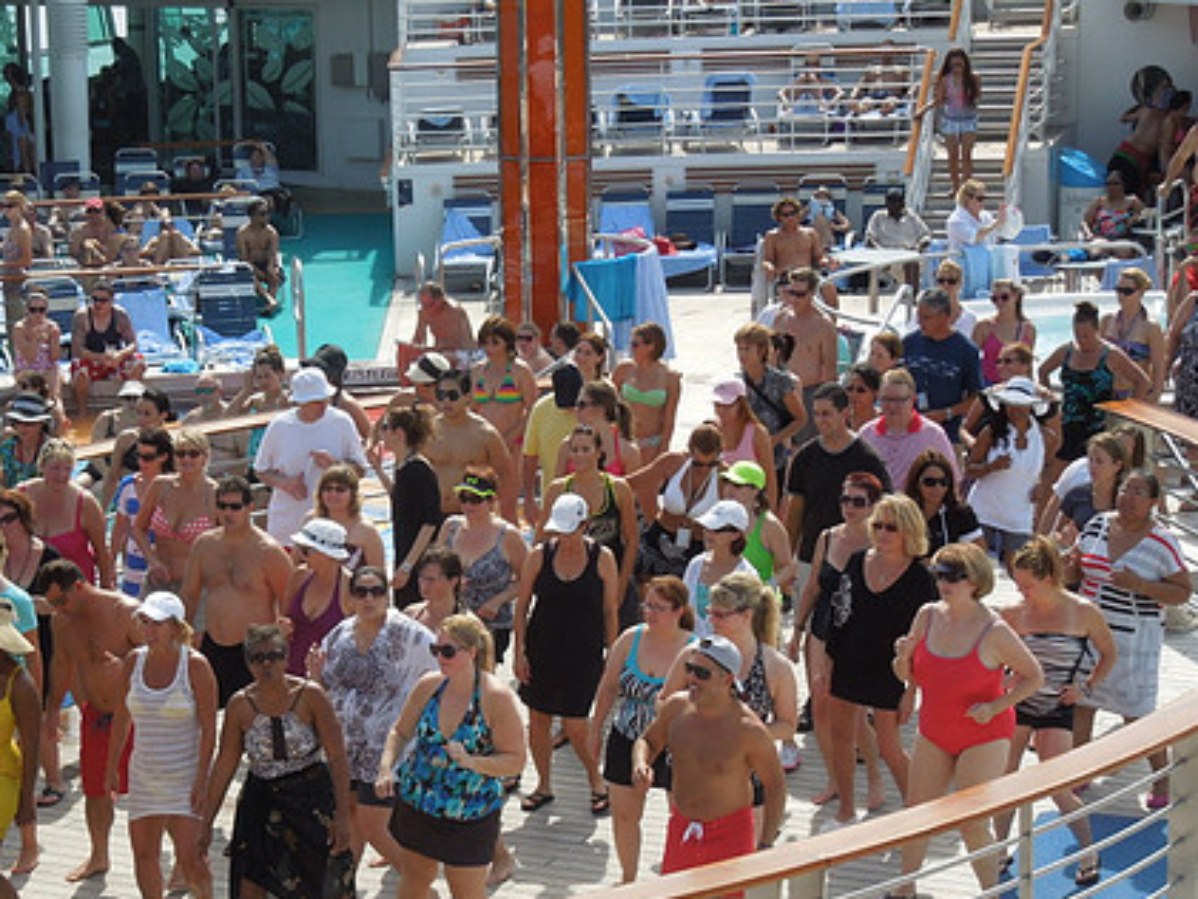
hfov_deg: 20.6
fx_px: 3289
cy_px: 613
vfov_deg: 15.5
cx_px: 435
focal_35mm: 95
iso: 100
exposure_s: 1/500
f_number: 4.4
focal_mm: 12.5
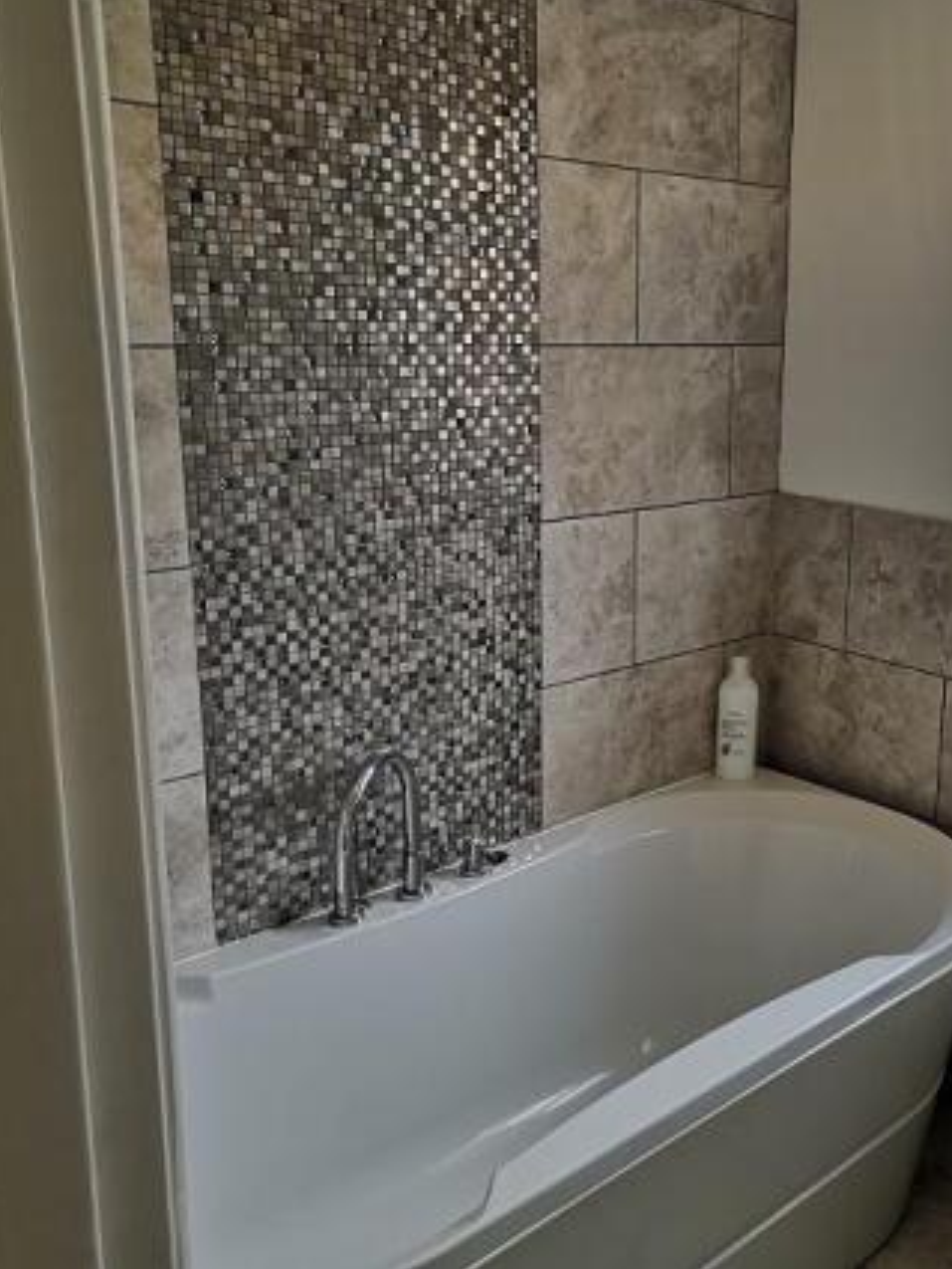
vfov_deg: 50.1
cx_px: 852
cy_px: 620
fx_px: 1356
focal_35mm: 37
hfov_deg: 36.4
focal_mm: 3.95
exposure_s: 1/100
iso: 64
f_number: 1.8
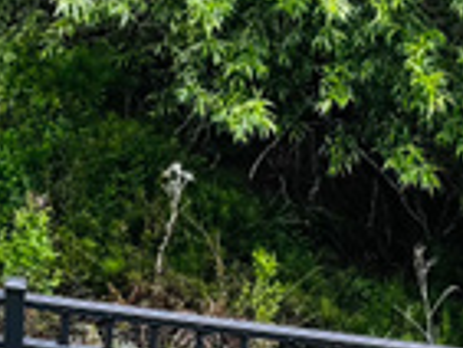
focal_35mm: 174
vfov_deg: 7.9
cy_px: -506
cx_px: -575
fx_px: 2329
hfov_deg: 10.2
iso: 64
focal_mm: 6.76
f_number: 1.78
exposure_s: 1/192
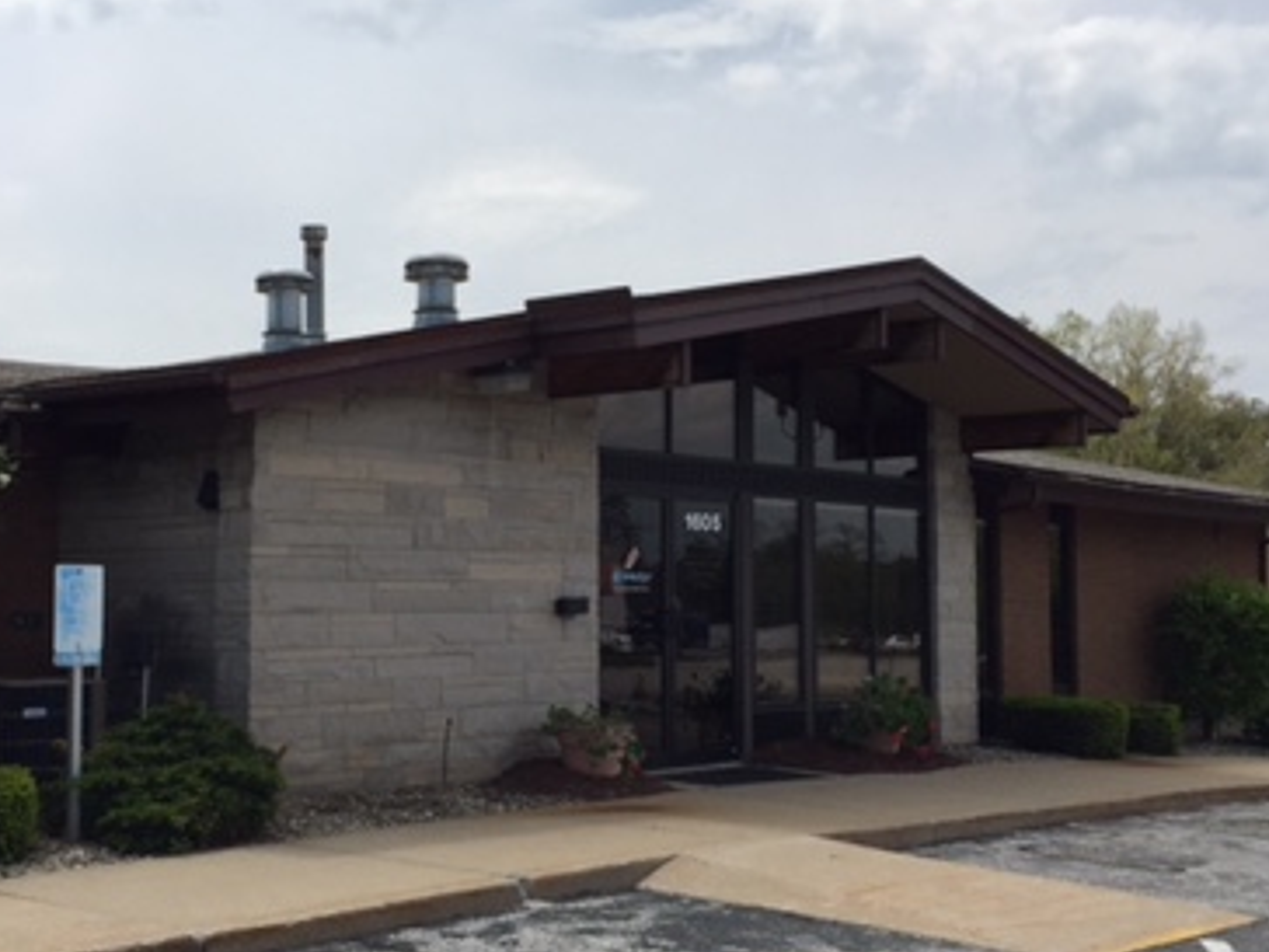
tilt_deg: +5.7
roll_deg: -0.3
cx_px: 502
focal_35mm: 51
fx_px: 1870
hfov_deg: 37.3
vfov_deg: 28.6
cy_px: 453
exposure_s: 1/3300
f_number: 2.2
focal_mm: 4.15
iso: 32
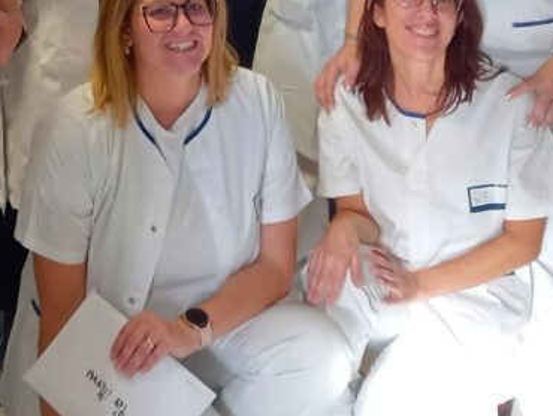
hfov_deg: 23.1
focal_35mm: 81
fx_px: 1295
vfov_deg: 16.8
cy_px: -178
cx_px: -1
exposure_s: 1/33
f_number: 2
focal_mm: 4.6
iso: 250
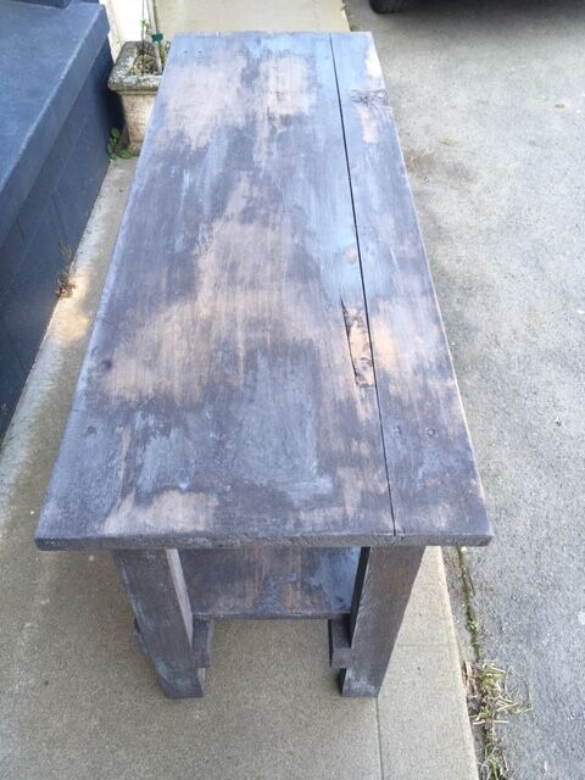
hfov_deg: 48.2
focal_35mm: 29
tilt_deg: -48.0
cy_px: 390
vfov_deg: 61.7
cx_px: 292
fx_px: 653
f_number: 2.2
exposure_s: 1/100
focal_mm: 4.15
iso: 25
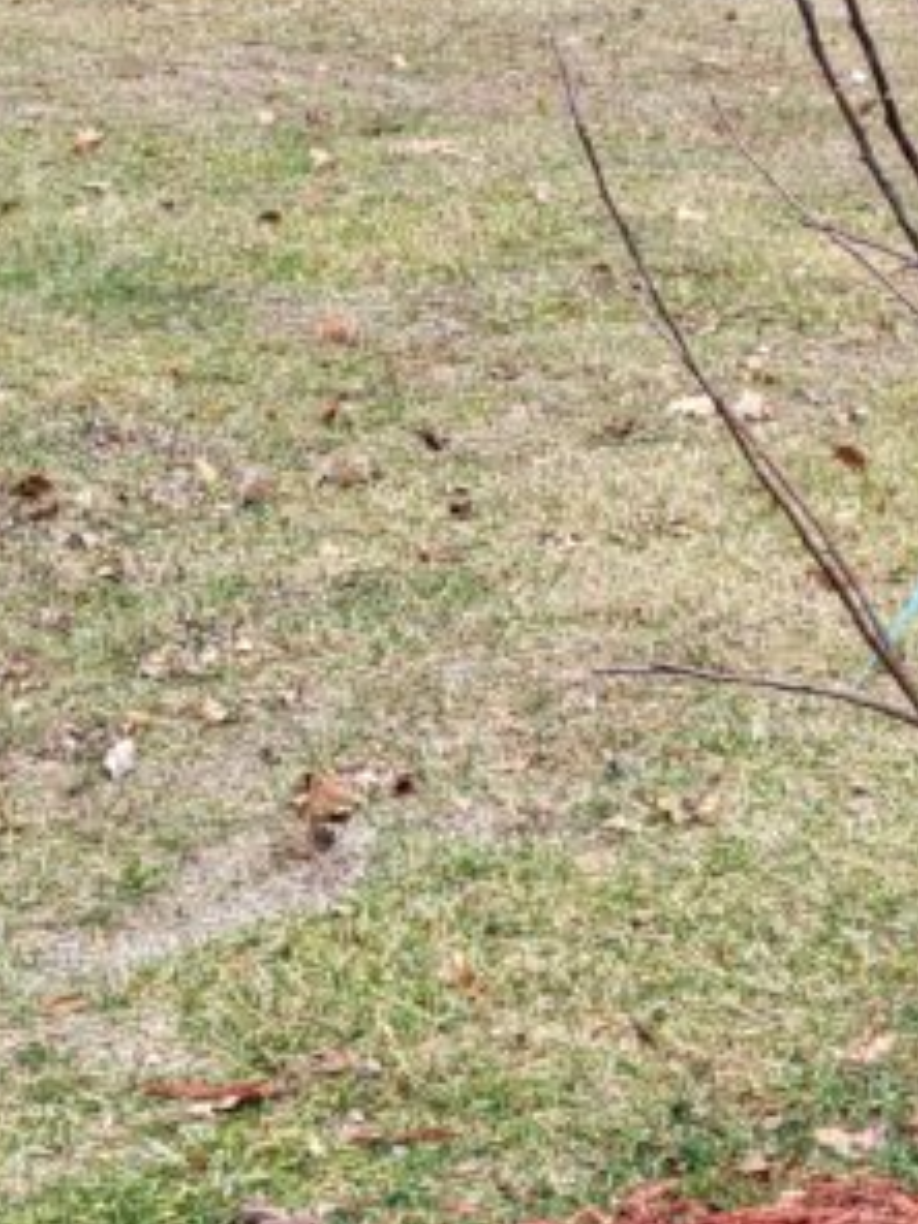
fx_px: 3182
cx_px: 935
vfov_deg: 21.7
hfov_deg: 16.1
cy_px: 401
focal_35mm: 90
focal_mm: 5.4
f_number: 1.8
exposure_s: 1/210
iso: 40
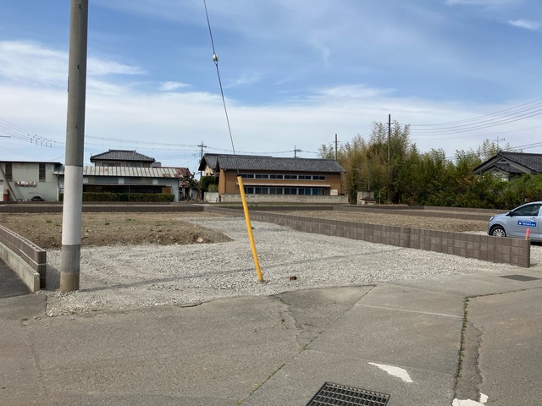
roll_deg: -0.8
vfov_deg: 49.7
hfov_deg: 63.4
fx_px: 438
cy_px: 203
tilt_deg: -1.8
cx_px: 271
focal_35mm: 28
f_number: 1.8
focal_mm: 3.99
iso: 32
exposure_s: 1/2433
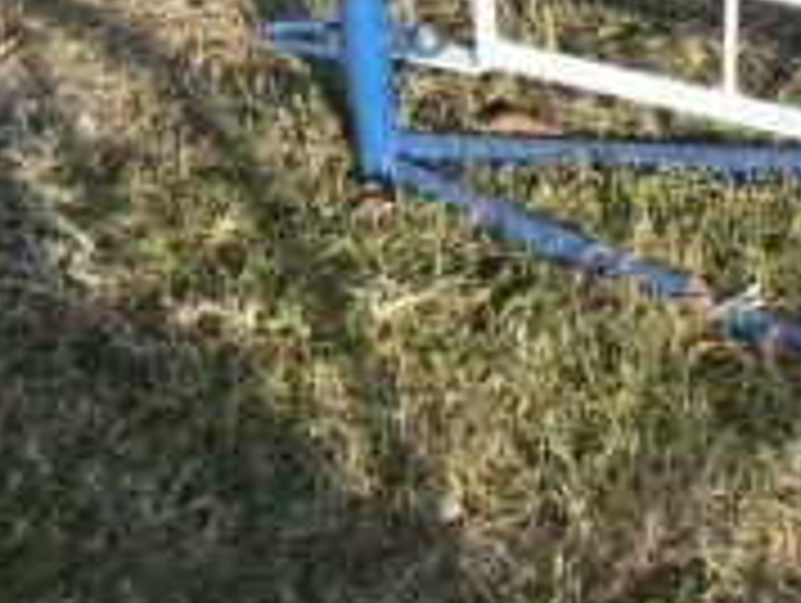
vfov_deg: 15.8
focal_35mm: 91
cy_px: -81
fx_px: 2109
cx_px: 783
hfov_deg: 20.9
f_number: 5.6
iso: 80
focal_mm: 6
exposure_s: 1/200
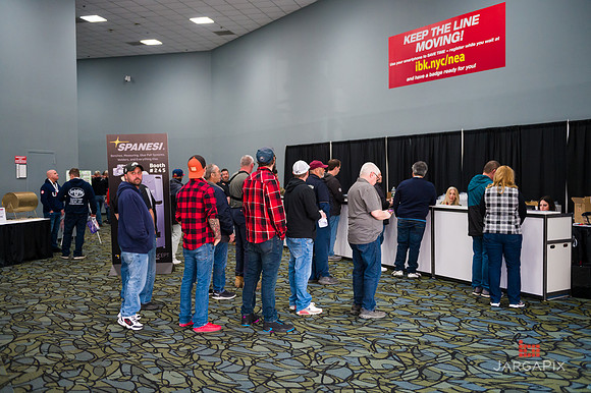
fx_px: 623
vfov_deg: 35.0
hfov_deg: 50.7
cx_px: 296
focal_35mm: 38
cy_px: 196
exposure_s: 1/200
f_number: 3.2
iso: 3200
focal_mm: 38
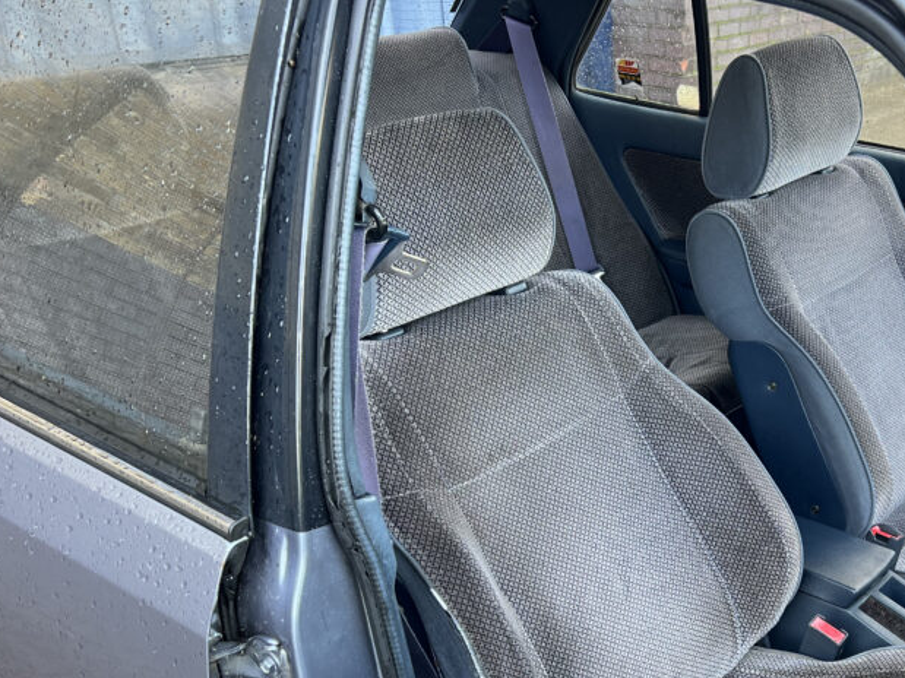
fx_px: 1124
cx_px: 693
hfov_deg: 42.3
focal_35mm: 43
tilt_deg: -29.9
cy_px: 514
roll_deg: -1.5
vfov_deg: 32.9
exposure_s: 1/121
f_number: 1.5
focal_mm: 5.7
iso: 100
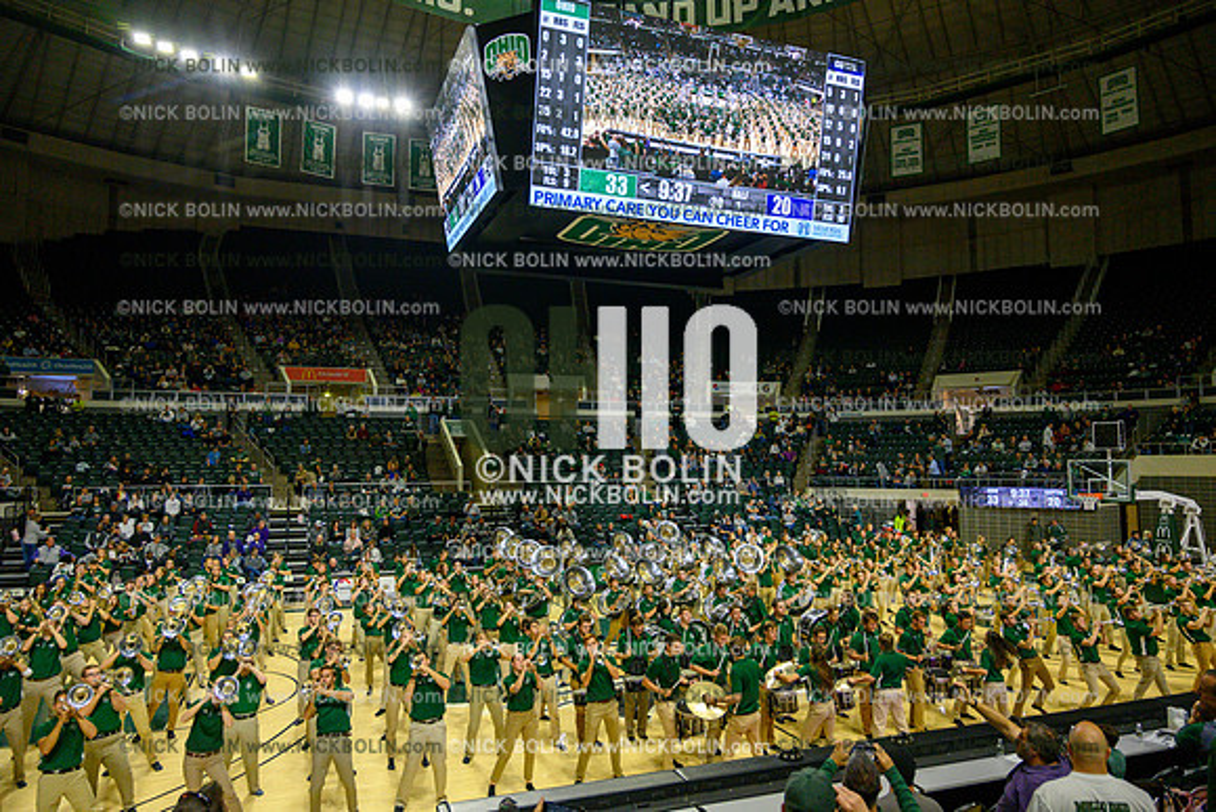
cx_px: 608
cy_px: 406
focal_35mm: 24
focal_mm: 24
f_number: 4.5
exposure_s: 1/800
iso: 3200
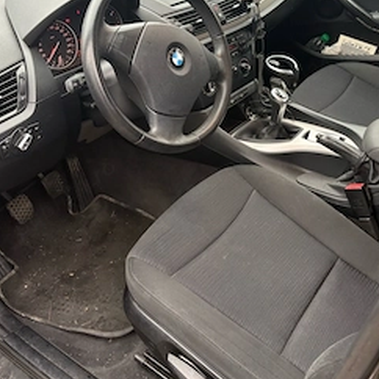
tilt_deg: -26.2
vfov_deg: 42.5
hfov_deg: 43.7
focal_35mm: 38
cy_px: 96
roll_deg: +2.5
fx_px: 471
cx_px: 218
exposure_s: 1/60
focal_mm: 5.96
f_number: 1.6
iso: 160
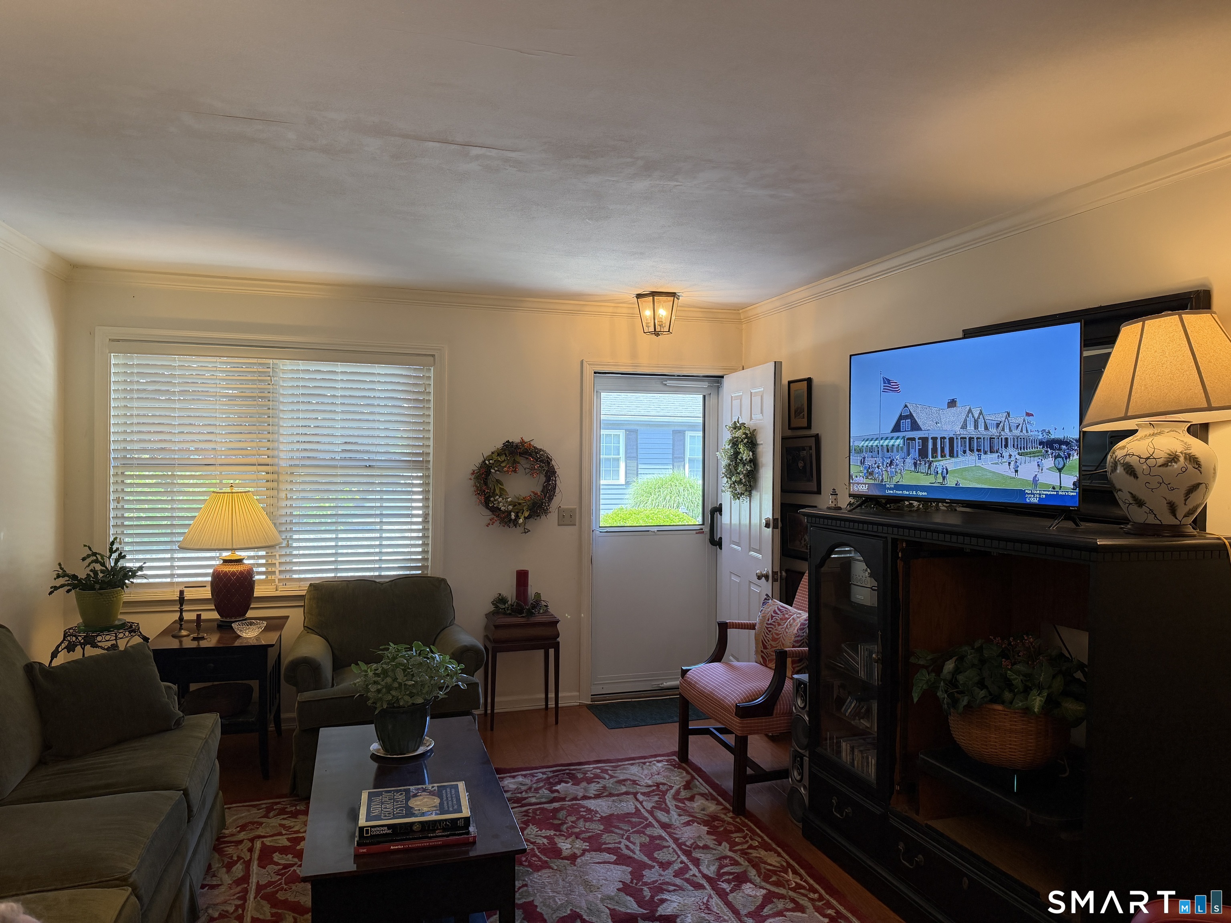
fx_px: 853
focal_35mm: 24
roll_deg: -0.7
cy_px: 462
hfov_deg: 71.6
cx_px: 616
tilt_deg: -1.5
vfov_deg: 56.8
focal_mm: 6.76
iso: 250
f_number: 1.78
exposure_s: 1/120
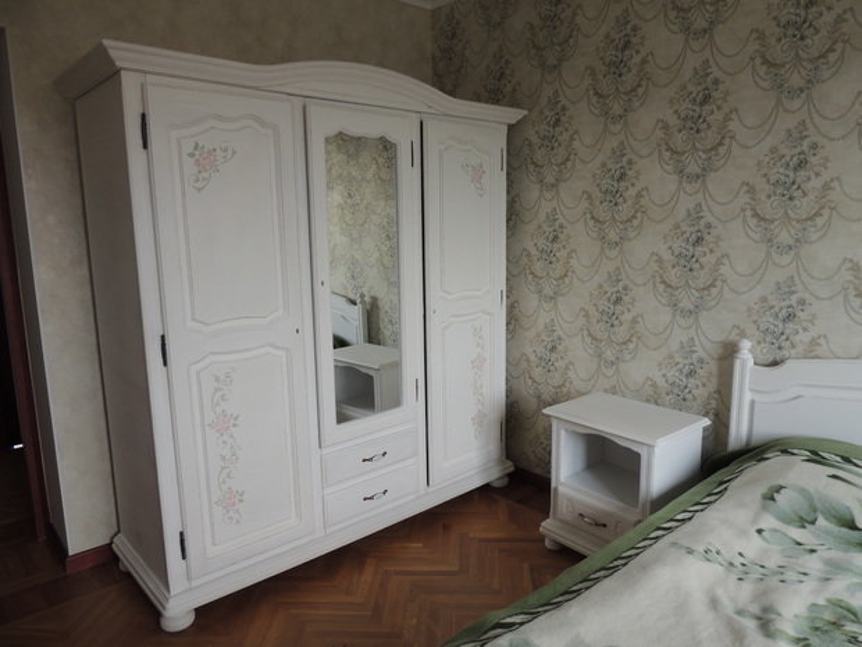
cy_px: 324
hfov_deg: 71.6
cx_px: 431
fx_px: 598
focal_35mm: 24
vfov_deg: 56.8
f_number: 3
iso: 100
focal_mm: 4.3
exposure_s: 1/30
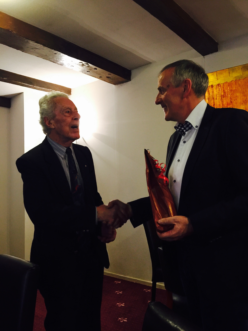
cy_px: 166
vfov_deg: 61.7
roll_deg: +1.3
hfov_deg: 48.2
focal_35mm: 29
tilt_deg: +4.1
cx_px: 124
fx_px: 277
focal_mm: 4.15
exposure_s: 1/8
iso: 125
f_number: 2.2
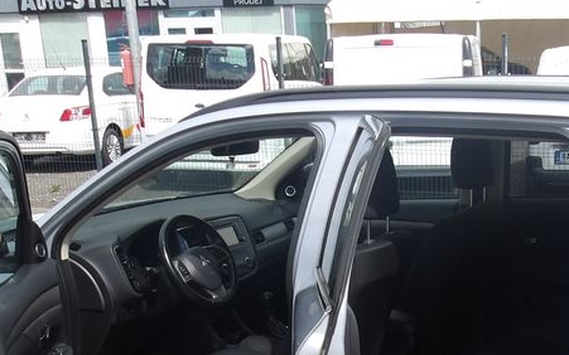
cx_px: 442
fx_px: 1008
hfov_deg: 30.9
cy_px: 386
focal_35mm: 65
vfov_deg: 19.2
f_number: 3
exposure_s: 1/939
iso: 100
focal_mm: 4.9
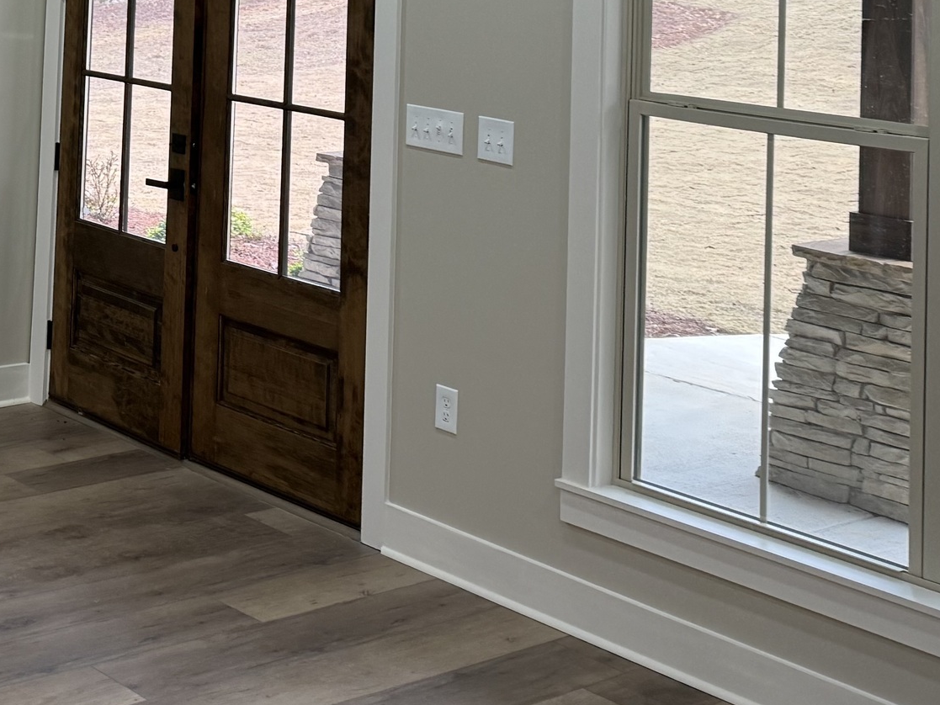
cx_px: 29
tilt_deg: +4.1
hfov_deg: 27.9
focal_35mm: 66
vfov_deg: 20.4
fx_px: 1792
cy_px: -199
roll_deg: -2.4
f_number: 1.78
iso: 160
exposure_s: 1/120
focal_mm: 6.76
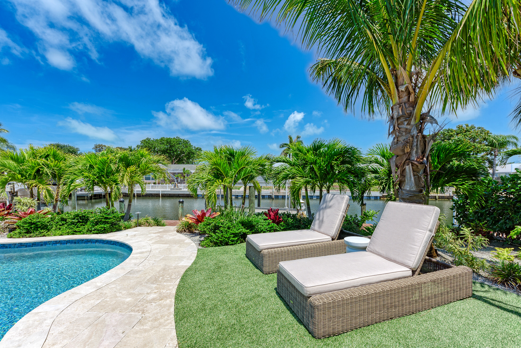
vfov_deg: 73.8
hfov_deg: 96.7
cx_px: 260
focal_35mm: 16
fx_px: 232
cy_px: 174
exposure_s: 1/125
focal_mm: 16
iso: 100
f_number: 7.1
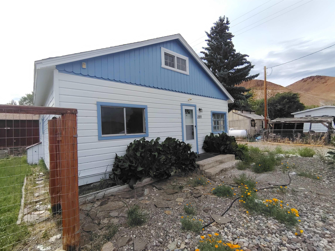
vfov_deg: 78.1
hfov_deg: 94.5
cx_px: 168
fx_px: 155
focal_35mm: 16
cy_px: 126
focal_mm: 2.13
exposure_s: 1/1096
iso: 100
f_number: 2.2
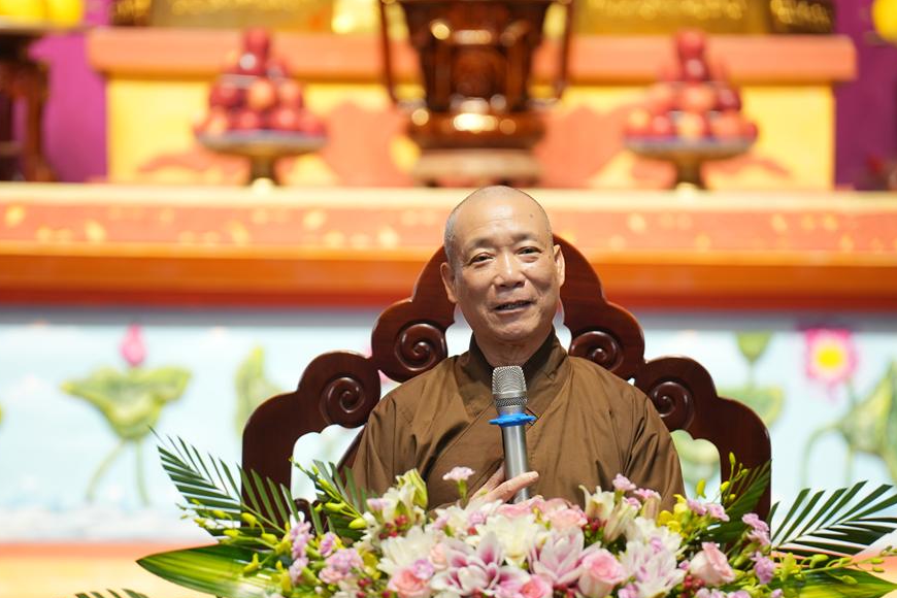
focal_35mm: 276
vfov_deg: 5.0
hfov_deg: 7.5
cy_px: 362
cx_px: 455
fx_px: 6876
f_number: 3.2
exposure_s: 1/100
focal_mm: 200
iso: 800
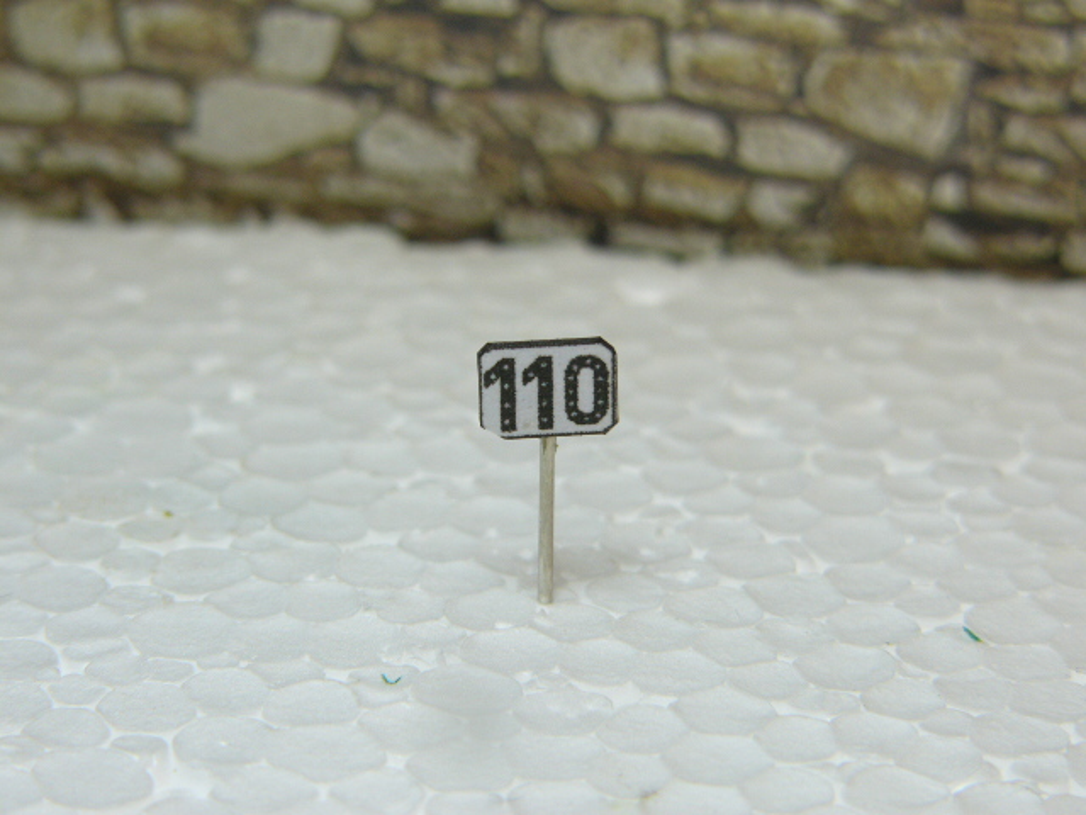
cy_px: 408
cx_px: 543
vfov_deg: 12.9
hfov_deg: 17.1
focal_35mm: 115
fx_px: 3608
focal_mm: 19.1
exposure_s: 1/200
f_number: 4
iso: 50
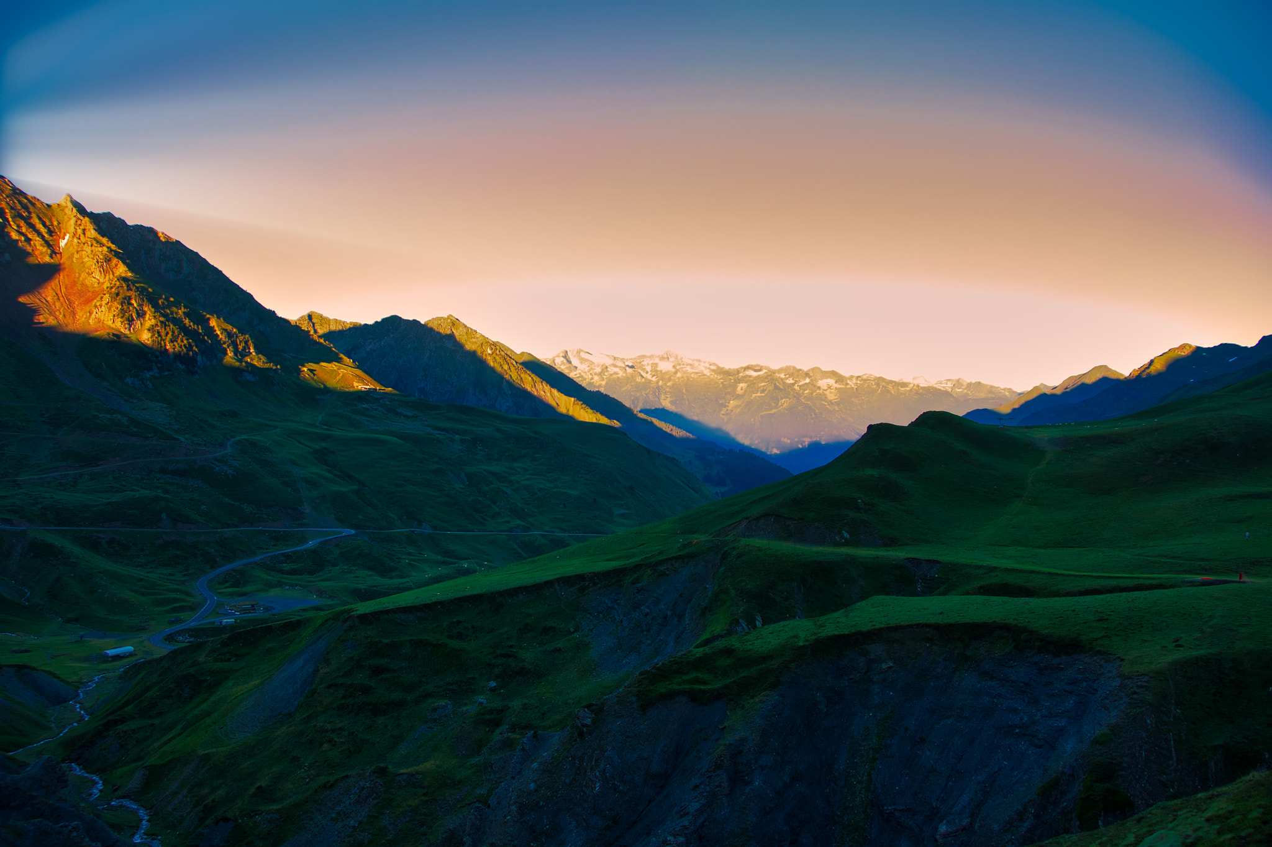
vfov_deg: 47.9
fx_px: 953
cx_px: 636
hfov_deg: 67.4
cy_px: 424
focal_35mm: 27
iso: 200
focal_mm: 18
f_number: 4.5
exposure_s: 1/80
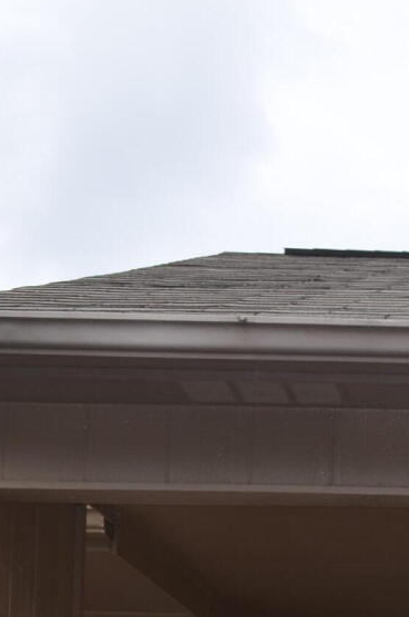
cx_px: 650
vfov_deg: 18.8
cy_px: 906
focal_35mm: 97
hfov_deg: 13.1
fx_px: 1660
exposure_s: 1/200
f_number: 6.3
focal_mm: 18
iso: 100
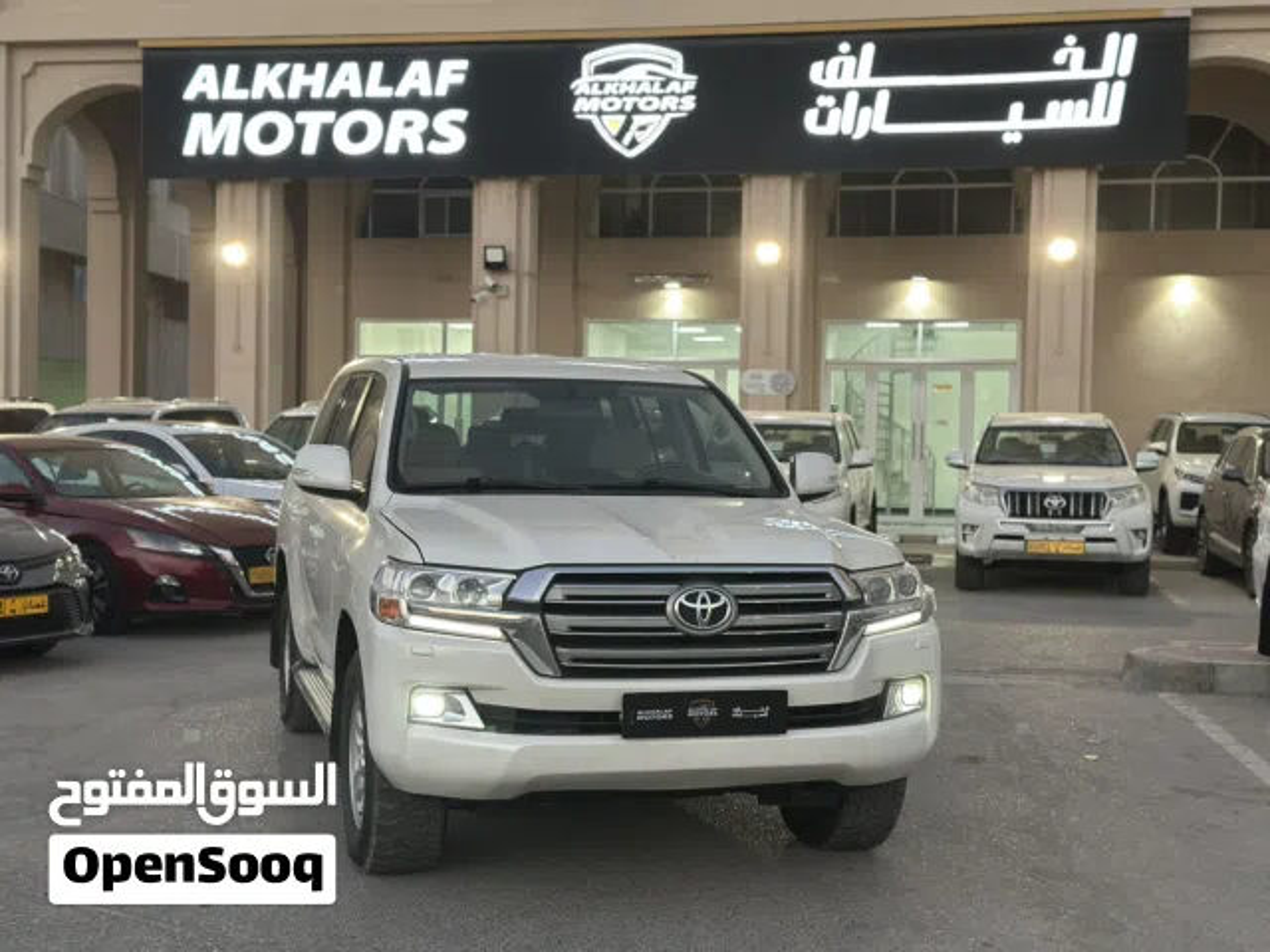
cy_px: 476
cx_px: 635
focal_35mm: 48
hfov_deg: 39.7
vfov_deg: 30.3
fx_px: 1761
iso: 125
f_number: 1.78
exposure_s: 1/89
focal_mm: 6.86
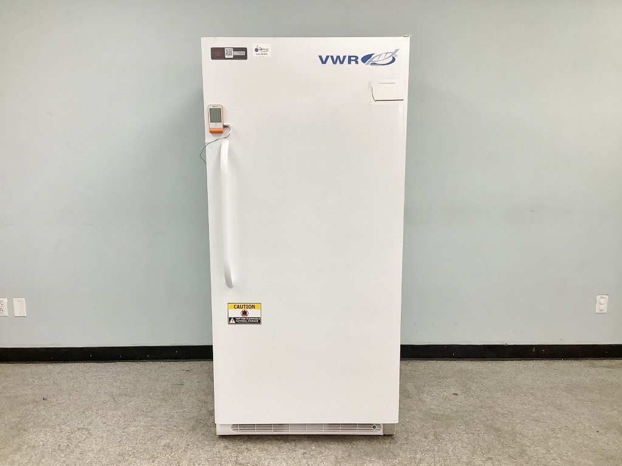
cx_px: 311
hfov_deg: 58.4
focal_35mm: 31
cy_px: 233
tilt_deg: -12.1
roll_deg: -0.1
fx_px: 557
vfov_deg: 45.4
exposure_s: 1/60
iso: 125
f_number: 2.4
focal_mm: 3.3
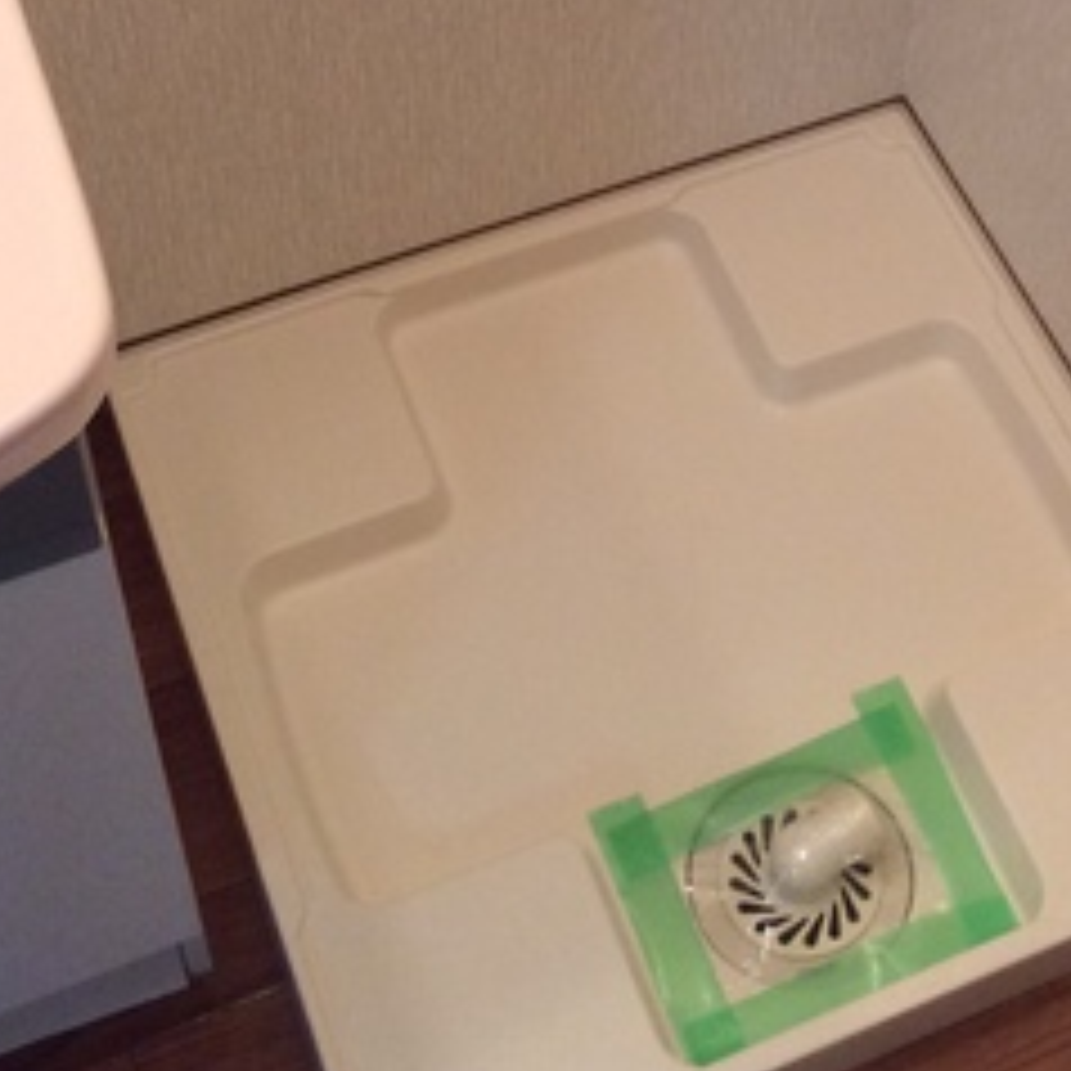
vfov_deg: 21.7
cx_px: 788
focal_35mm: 76
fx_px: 2660
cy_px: -81
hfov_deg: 22.6
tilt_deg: -45.4
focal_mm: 3.3
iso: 80
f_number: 2.4
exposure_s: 1/24
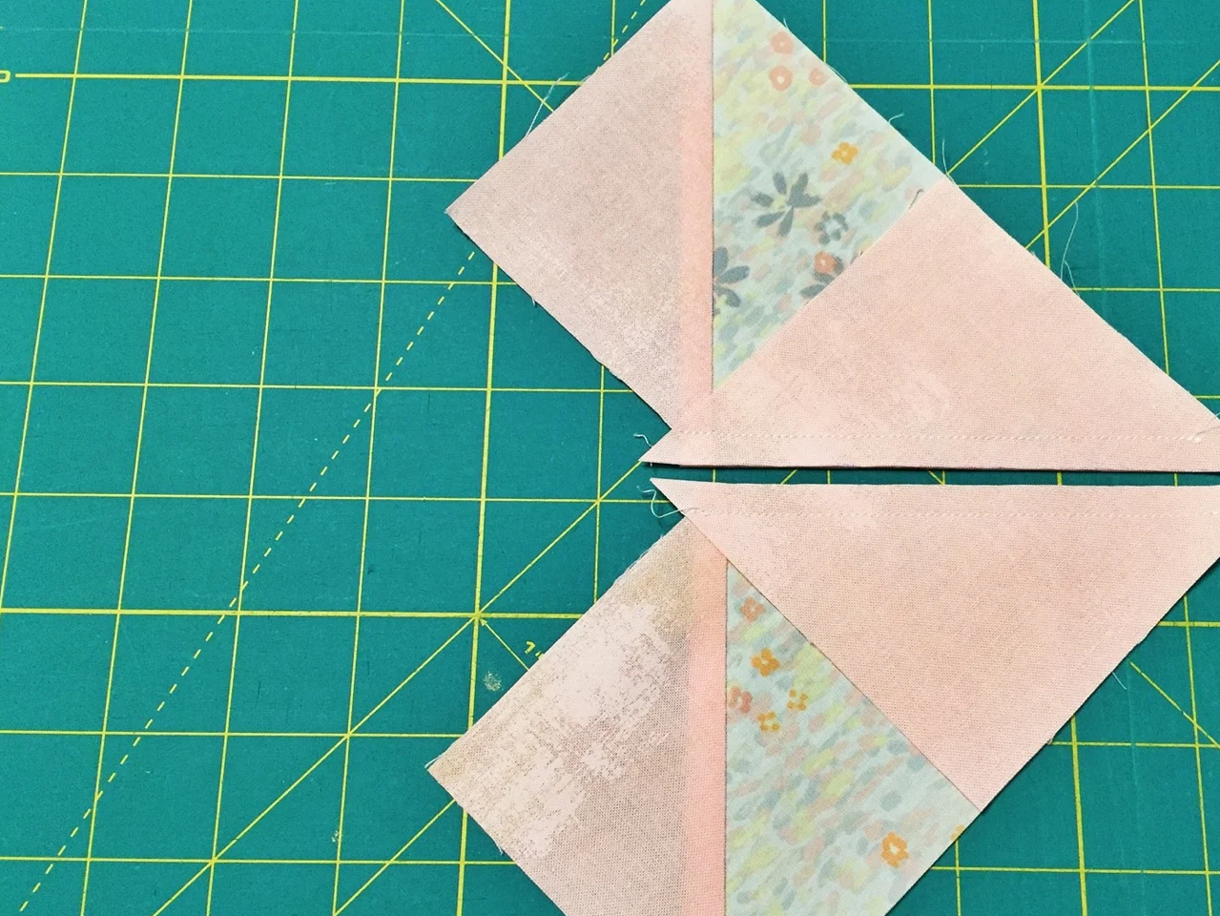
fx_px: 1199
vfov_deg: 41.8
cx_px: 711
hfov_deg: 53.7
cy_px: 488
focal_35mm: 34
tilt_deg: -77.3
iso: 200
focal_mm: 4.15
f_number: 2.2
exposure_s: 1/33
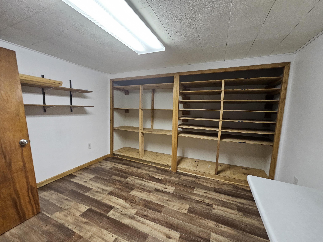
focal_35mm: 13
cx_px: 162
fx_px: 121
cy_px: 121
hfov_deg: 106.2
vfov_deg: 89.9
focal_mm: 2.2
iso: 500
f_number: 2.2
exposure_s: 1/30
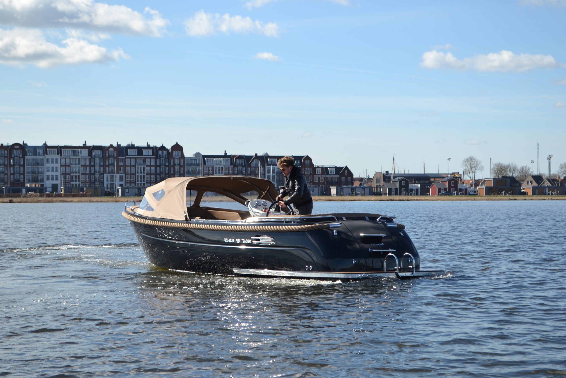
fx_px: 1297
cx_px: 283
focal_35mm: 82
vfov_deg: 16.6
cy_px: 189
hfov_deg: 24.6
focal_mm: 55
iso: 100
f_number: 7.1
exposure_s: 1/320
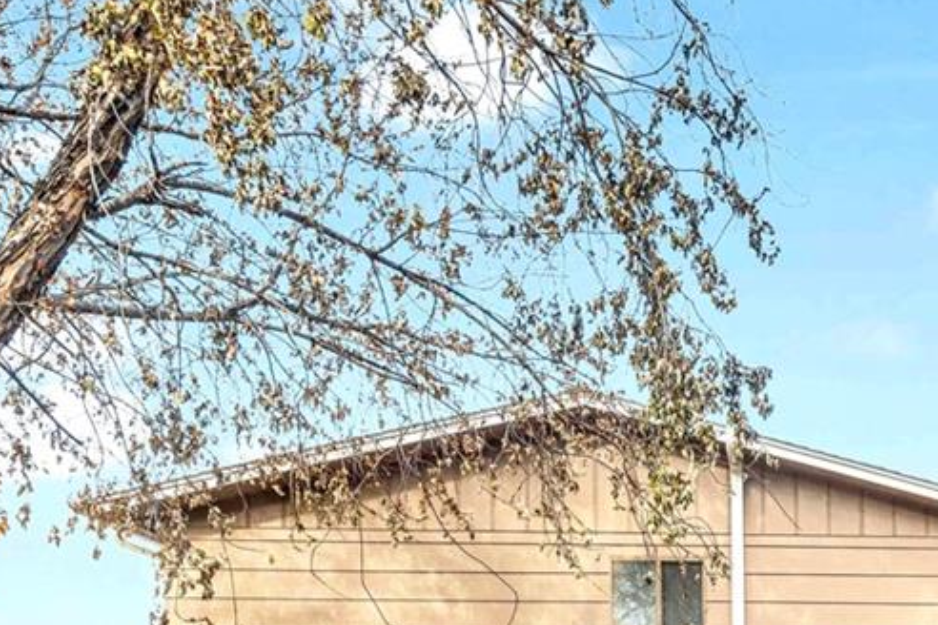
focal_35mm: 52
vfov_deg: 22.4
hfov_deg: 32.7
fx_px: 1355
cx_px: 1075
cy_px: 873
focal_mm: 16
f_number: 8
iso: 400
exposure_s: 1/250
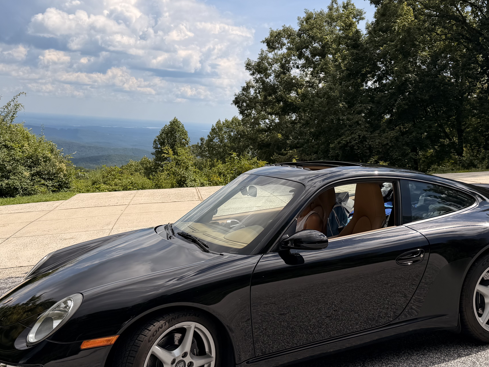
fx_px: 565
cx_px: 237
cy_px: 193
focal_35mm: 40
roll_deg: -2.3
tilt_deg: -7.5
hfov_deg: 46.8
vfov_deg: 35.9
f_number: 1.78
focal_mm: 6.76
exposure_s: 1/6711
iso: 80
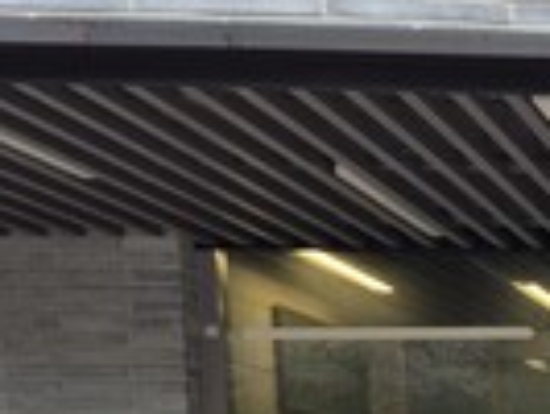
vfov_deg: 13.5
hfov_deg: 14.5
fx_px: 1654
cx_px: 1203
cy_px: 609
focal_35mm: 104
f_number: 1.8
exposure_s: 1/176
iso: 25
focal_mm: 5.4
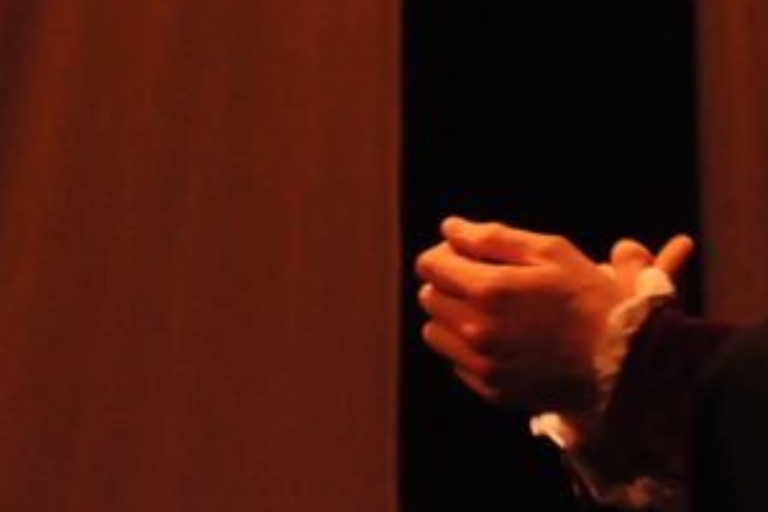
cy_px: 9
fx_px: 8945
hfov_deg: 4.9
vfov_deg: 3.3
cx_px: 847
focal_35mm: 419
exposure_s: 1/60
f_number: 5.6
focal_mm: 105
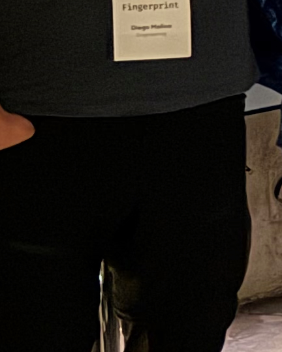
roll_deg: -0.5
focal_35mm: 175
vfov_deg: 10.8
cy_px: -68
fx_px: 1826
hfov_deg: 7.7
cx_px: 835
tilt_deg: -8.2
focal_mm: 6.76
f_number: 1.78
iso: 2500
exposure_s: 1/14
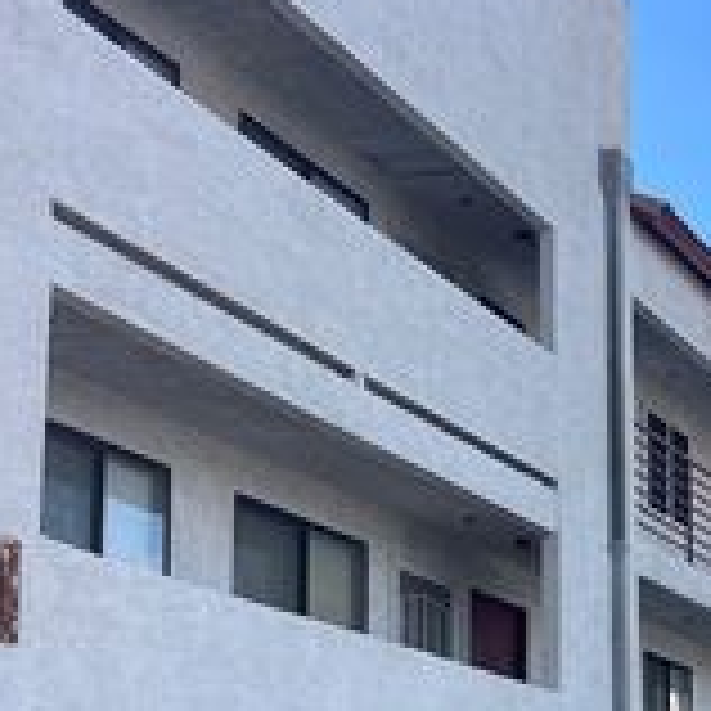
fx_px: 1627
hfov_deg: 20.9
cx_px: 1071
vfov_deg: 23.2
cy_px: 772
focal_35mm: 70
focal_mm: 5.1
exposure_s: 1/1795
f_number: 1.6
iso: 32
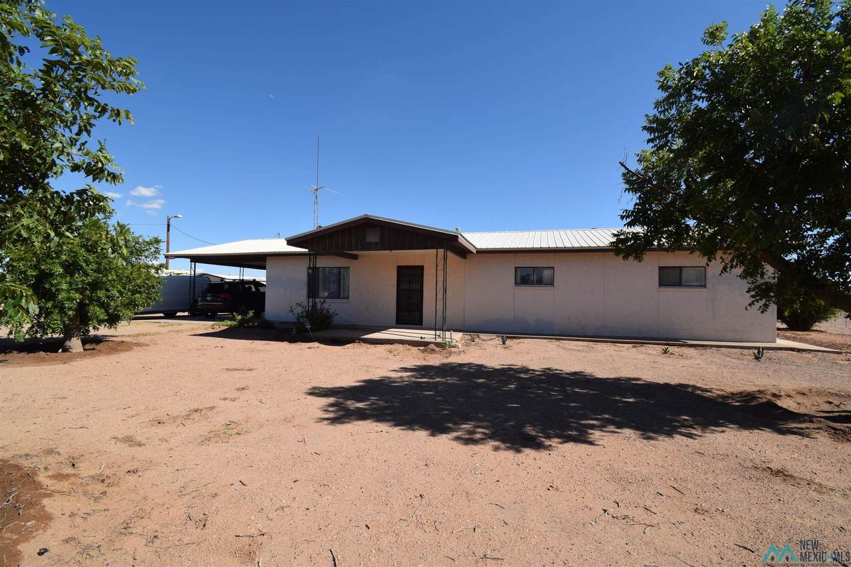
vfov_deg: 77.3
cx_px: 426
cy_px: 284
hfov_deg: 100.4
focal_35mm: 15
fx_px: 355
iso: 100
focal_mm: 10
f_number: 10
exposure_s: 1/200
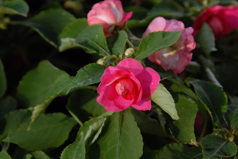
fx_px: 993
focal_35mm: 150
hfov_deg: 13.7
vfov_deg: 9.2
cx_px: 119
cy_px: 80
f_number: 6.3
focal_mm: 100
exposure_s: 1/160
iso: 400
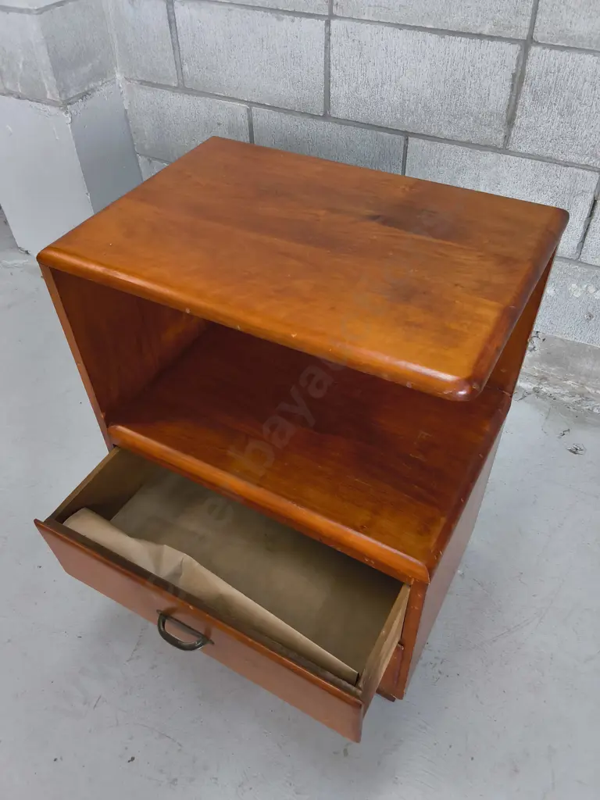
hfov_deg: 51.4
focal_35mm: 27
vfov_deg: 65.3
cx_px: 300
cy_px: 400
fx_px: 624
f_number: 2
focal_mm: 2.87
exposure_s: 1/100
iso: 125
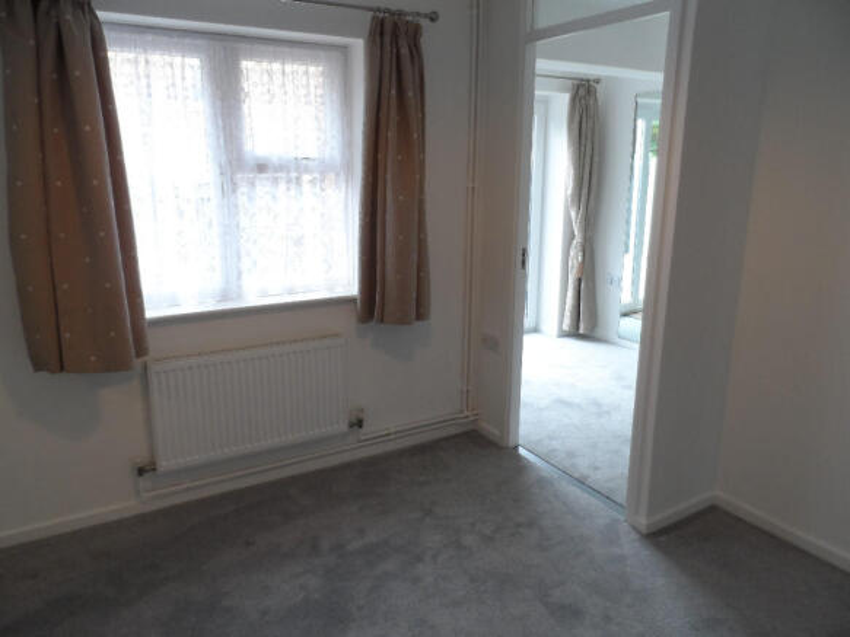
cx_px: 425
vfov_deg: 56.8
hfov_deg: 71.6
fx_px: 589
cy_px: 318
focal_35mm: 24
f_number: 3.2
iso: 160
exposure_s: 1/30
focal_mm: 4
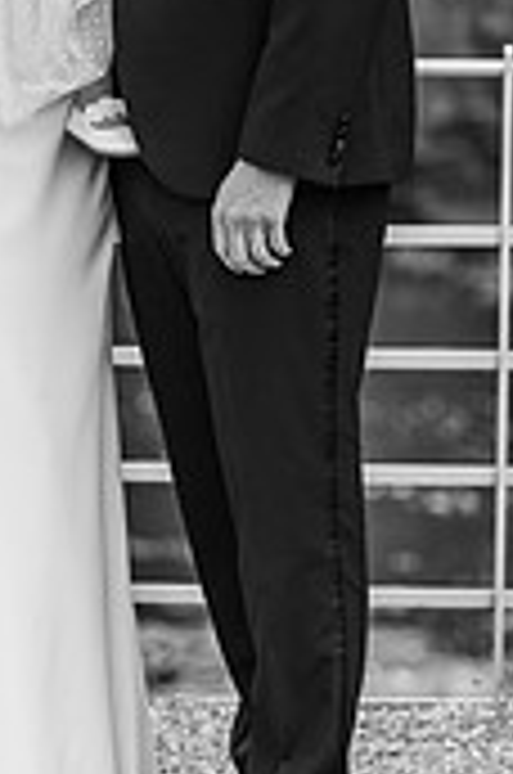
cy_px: 261
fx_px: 4786
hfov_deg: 6.1
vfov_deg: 9.2
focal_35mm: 223
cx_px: 88
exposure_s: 1/1250
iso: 100
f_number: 2.2
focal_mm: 85
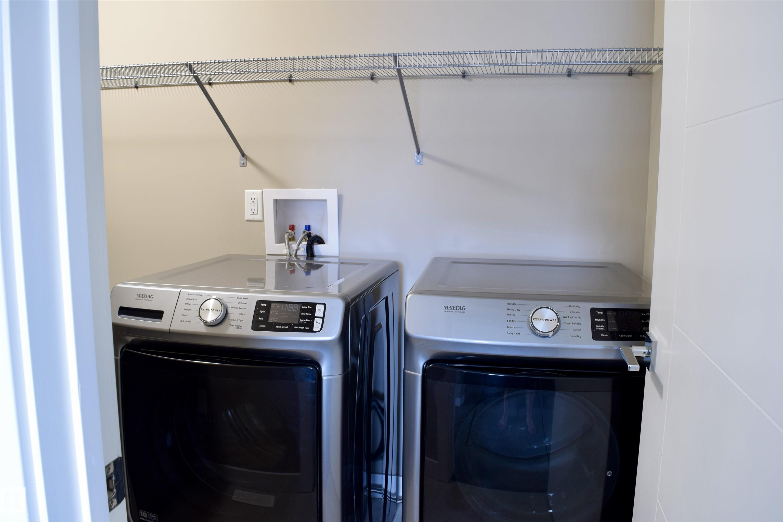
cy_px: 261
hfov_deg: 67.4
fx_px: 587
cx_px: 392
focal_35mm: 27
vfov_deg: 47.9
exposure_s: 1/3
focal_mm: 18
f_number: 8
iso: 400
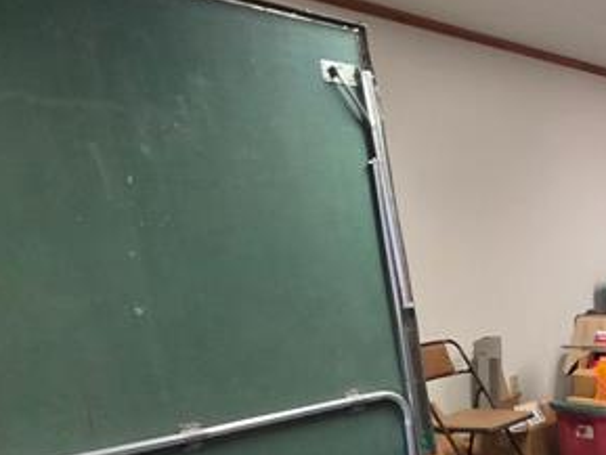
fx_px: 806
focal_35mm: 46
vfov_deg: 29.9
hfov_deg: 33.5
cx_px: 728
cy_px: 428
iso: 640
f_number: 1.9
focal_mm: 2.2
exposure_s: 1/60
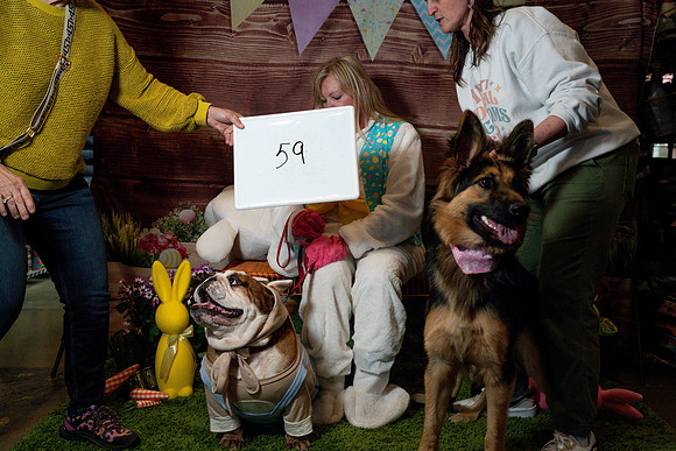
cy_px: 226
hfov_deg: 48.4
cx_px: 338
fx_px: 751
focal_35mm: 40
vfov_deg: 33.4
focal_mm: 40
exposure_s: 1/500
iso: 8000
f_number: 4.5
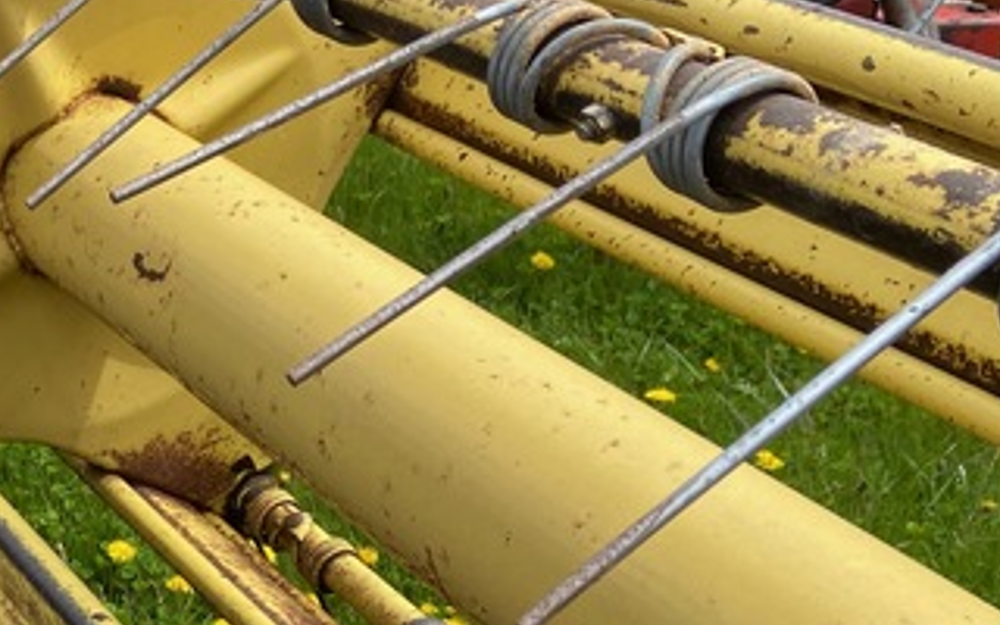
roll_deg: +0.0
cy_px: 512
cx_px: -84
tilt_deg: -29.5
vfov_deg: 18.7
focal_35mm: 69
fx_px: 1880
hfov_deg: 27.4
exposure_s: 1/1754
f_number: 1.8
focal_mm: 4.25
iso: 32
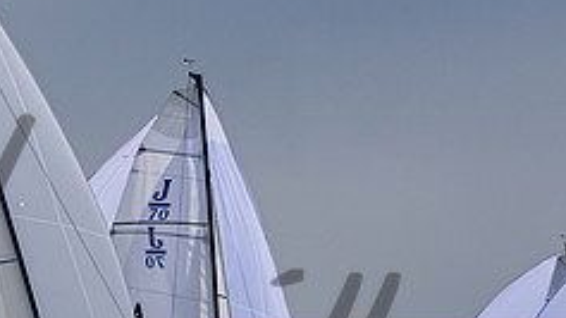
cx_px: -583
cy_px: 526
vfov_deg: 2.2
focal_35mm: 544
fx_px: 8160
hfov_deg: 3.9
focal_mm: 110
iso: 400
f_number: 6.3
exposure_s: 1/3200
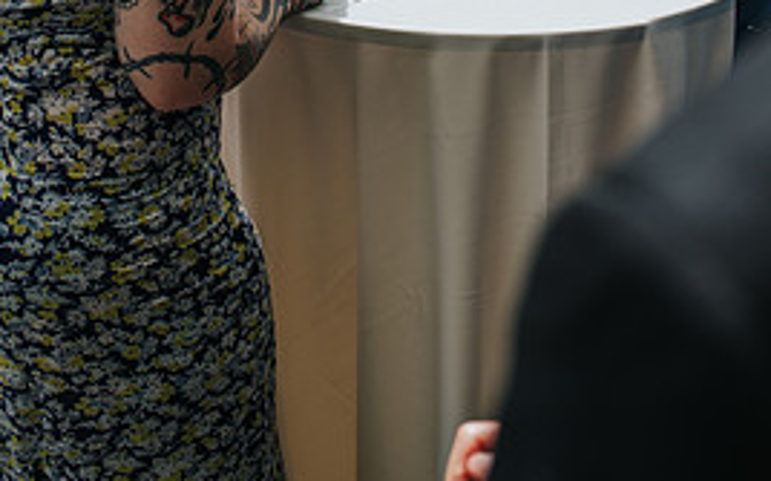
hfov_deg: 34.0
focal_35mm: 60
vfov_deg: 20.0
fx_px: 1260
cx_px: 351
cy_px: -124
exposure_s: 1/800
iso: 100
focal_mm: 35
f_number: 3.5
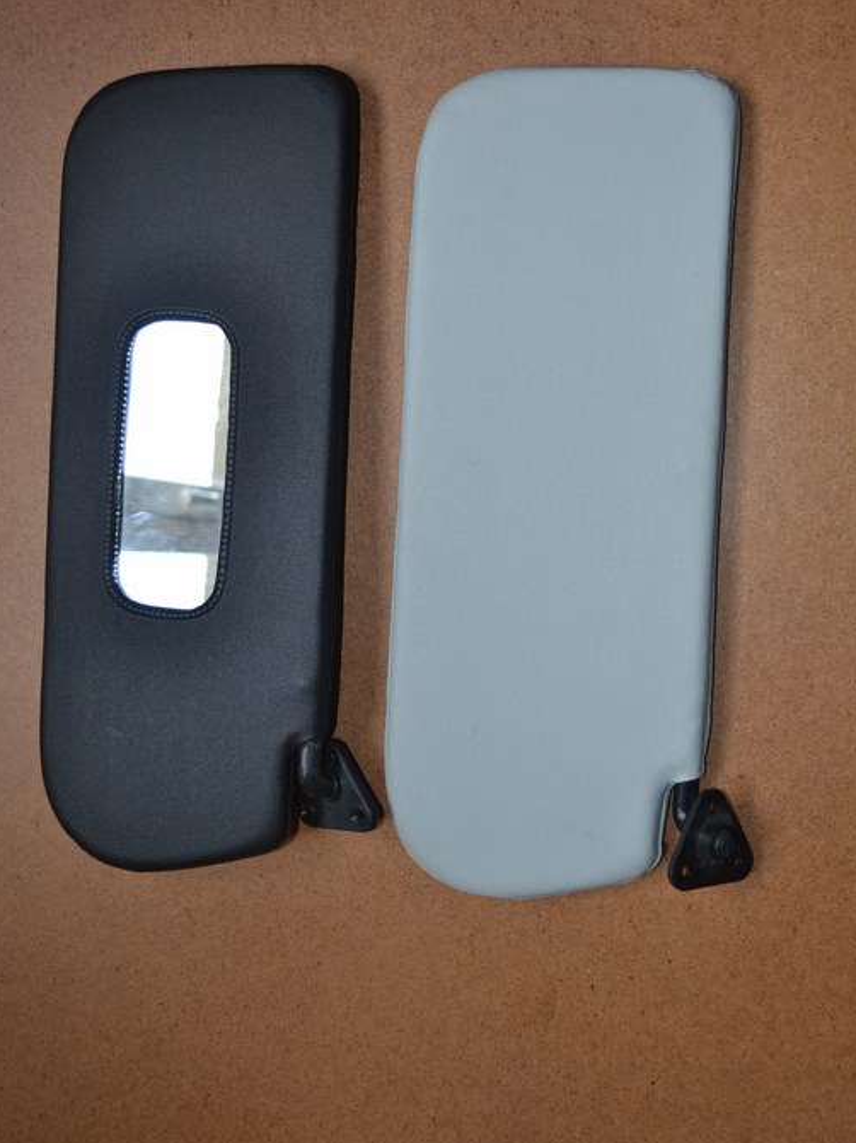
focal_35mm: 43
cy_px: 513
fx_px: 1419
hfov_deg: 33.6
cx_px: 426
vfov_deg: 43.8
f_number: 4.2
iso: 400
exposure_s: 1/100
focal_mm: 26
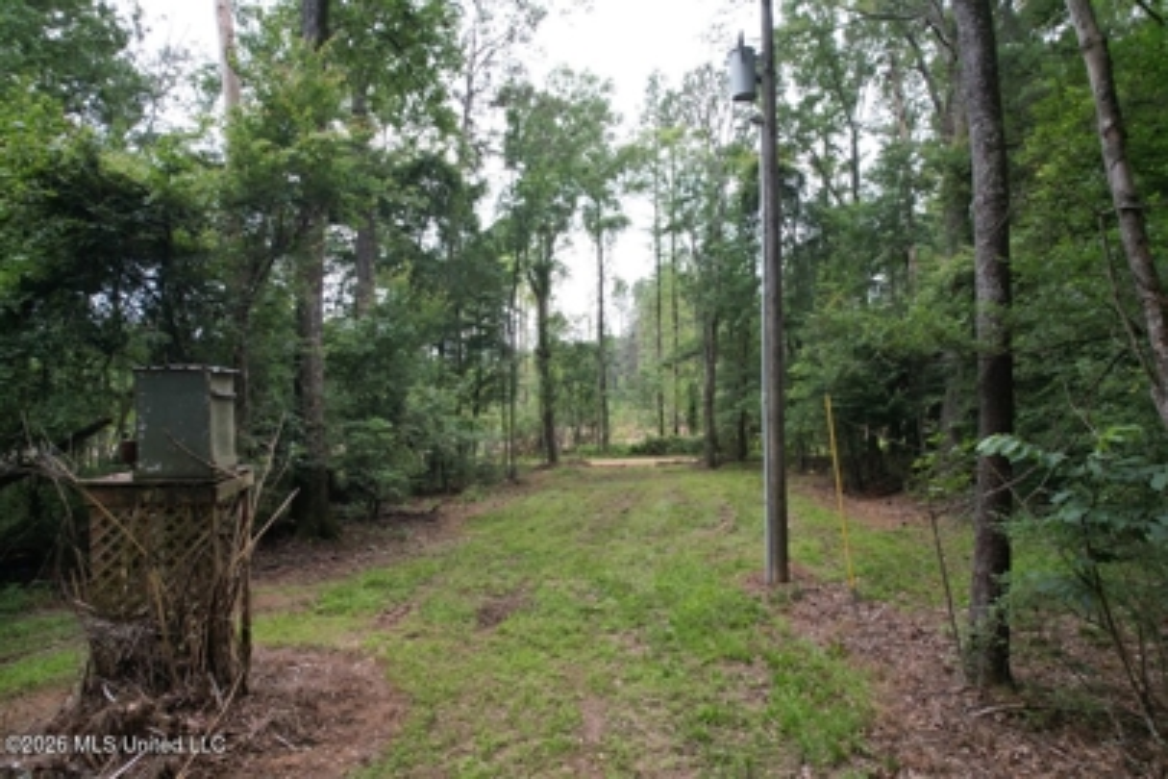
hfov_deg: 78.6
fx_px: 714
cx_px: 584
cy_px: 390
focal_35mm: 22
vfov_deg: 57.2
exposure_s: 1/320
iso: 100
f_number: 2.8
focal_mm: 8.38
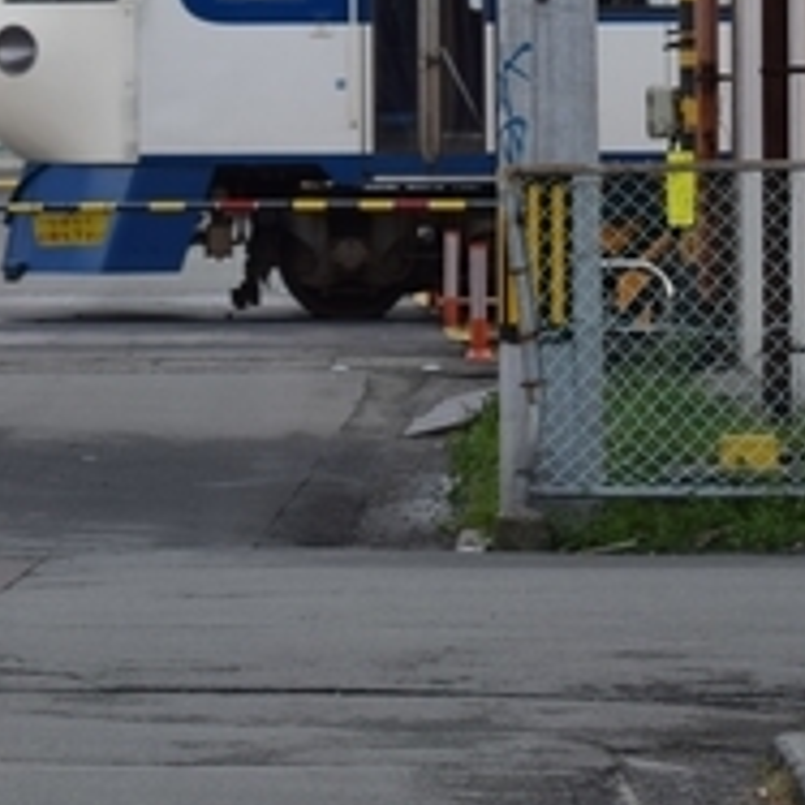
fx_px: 7915
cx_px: 353
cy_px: -295
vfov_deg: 5.8
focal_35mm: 301
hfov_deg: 5.8
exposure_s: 1/160
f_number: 5.6
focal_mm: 55
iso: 100
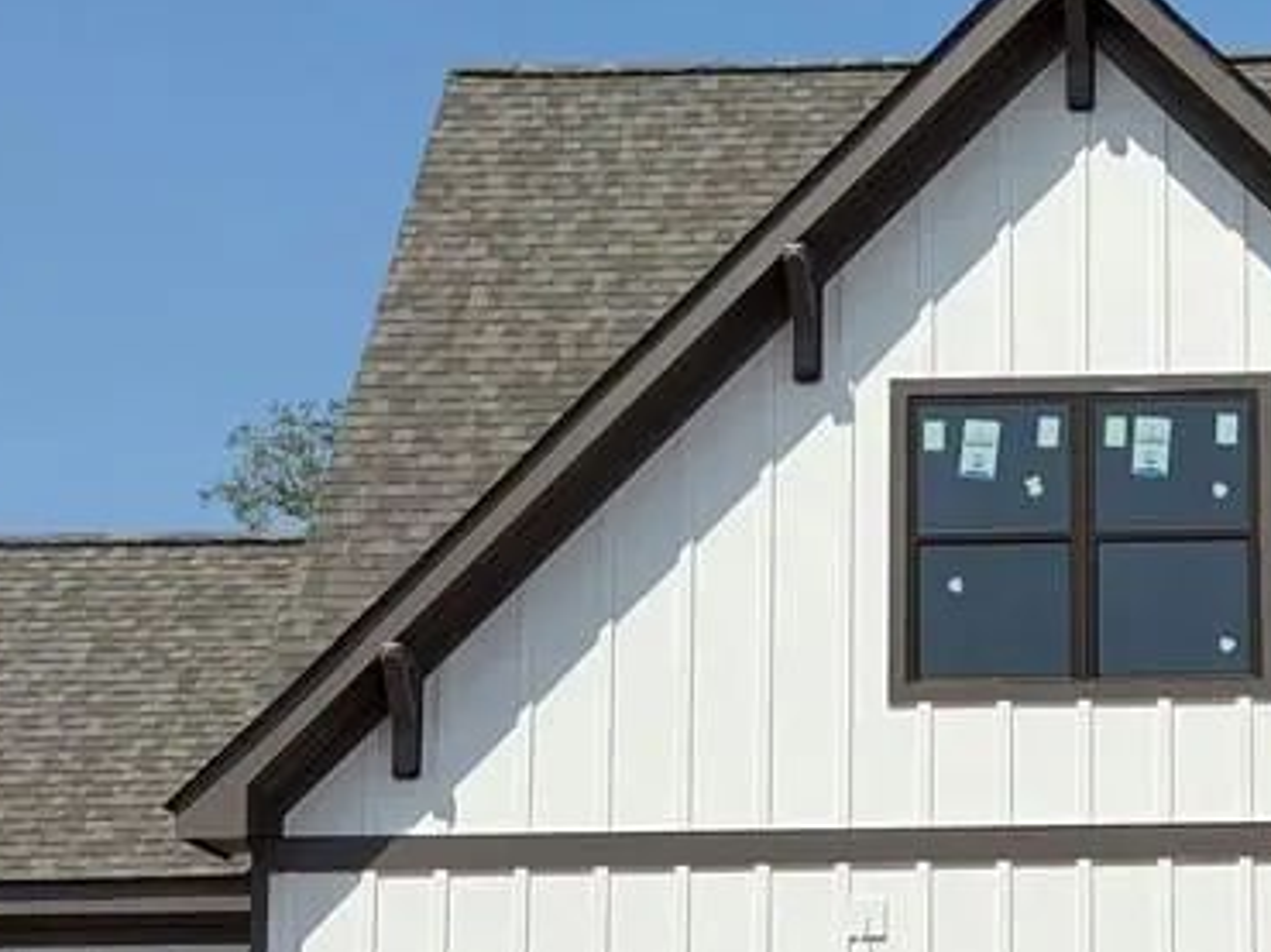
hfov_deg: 14.6
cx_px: 1213
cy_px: 371
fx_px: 4880
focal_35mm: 133
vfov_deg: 11.1
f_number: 1.78
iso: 64
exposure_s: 1/7143
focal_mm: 6.76
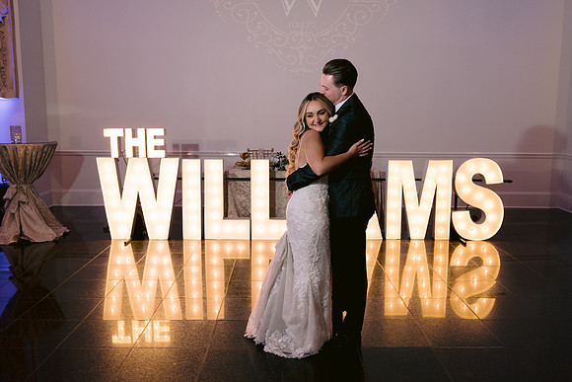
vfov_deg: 36.8
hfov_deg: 53.0
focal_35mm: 36
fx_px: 573
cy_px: 191
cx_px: 286
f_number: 3.2
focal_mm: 35
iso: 400
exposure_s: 1/80
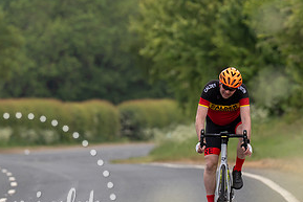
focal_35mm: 619
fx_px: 5212
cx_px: 215
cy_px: 132
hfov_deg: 3.3
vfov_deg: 2.2
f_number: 3.2
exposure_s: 1/1250
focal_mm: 200
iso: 200
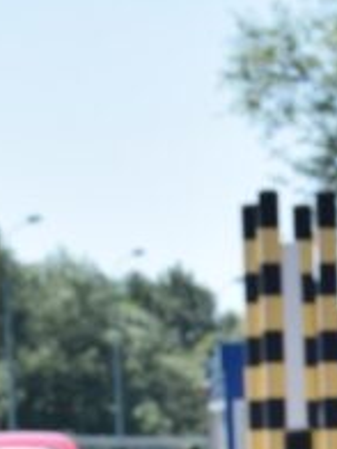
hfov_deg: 4.3
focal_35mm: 339
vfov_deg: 5.8
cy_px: 629
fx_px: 4394
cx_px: 736
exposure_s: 1/320
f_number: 9
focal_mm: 45
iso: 200
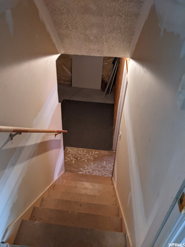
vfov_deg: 65.3
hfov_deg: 51.4
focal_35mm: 27
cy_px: 124
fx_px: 192
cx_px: 92
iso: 685
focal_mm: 4.44
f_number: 1.8
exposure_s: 1/59.9
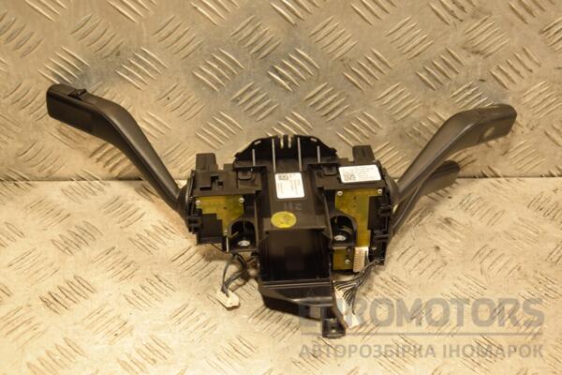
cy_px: 188
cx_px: 281
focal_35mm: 57
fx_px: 890
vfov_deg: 23.8
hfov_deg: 35.1
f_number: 5.6
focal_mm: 38
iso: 800
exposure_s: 1/125
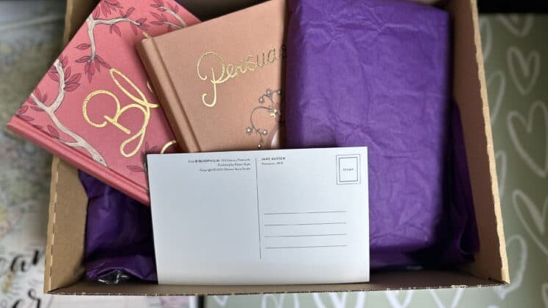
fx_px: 392
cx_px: 270
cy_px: 132
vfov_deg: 42.8
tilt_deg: -78.5
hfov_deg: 69.9
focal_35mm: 27
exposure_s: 1/121
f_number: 1.78
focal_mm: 6.86
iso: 125
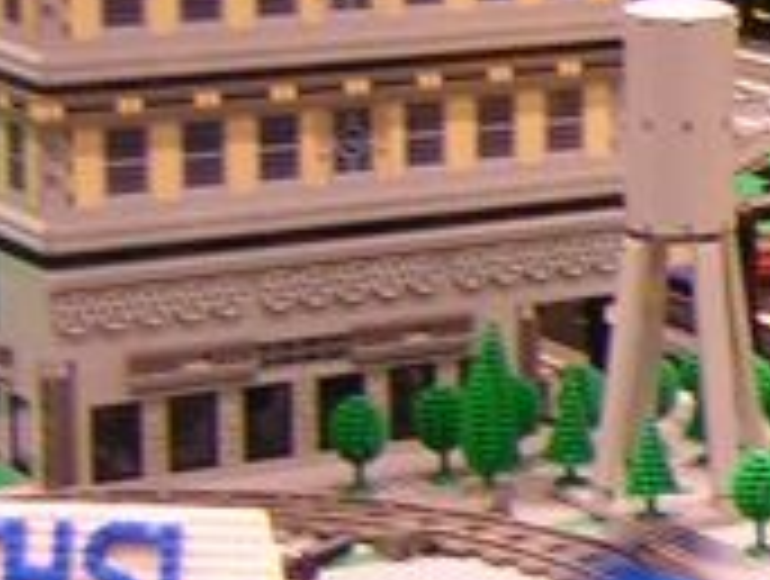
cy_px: 58
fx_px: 3745
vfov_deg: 8.8
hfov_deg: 10.7
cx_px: 1563
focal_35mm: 168
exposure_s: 1/4.9
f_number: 2.6
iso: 100
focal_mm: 4.7
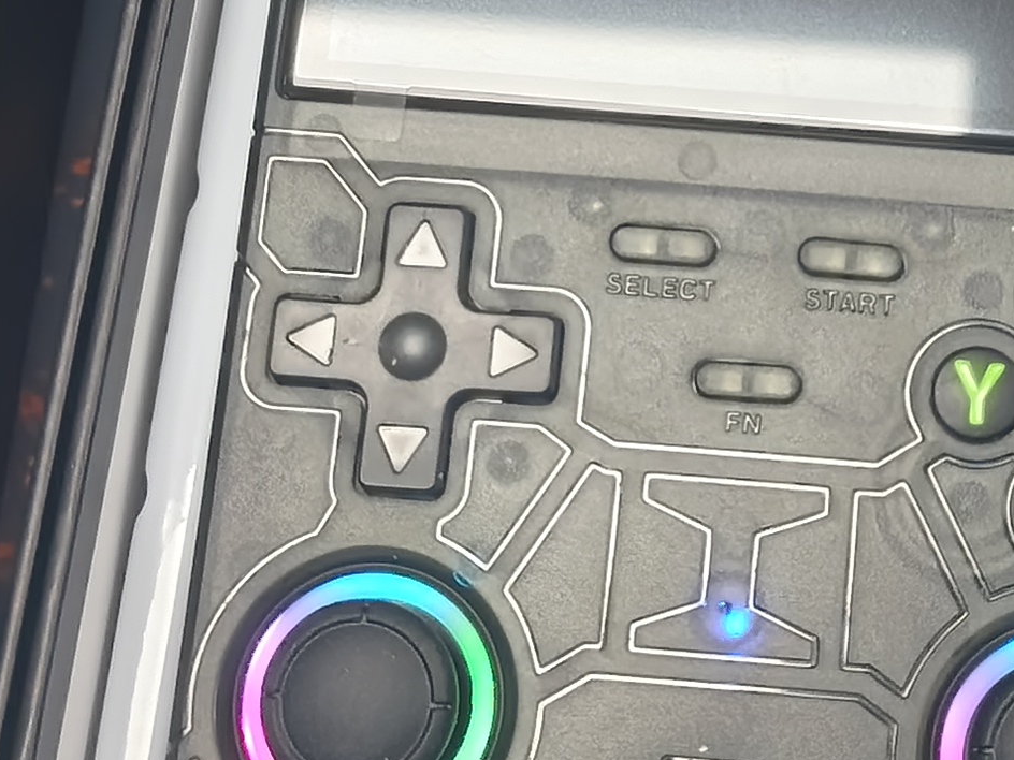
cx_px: 836
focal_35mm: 99
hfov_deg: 19.6
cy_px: -142
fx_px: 2900
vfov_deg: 14.5
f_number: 1.8
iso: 162
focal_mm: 5.56
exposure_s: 1/50
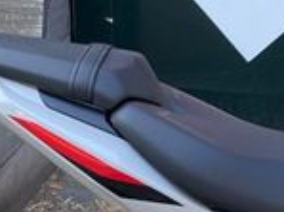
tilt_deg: -30.5
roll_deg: -1.0
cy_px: 275
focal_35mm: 112
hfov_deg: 17.6
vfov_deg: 12.7
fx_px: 917
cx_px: 143
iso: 50
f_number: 1.8
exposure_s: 1/122
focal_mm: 4.25
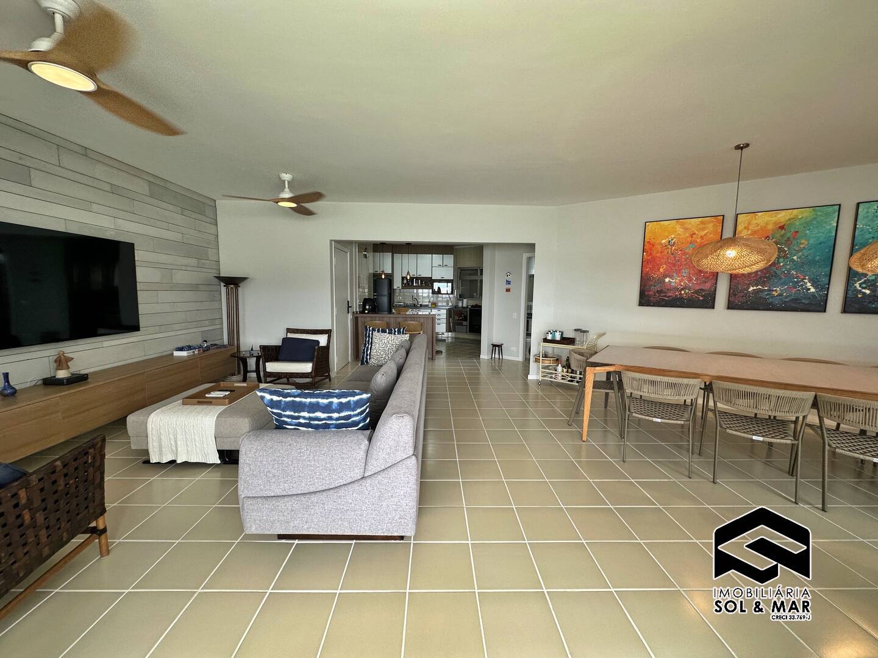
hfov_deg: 102.1
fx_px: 355
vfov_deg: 85.7
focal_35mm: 14
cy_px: 329
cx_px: 439
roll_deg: -1.0
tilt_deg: -5.8
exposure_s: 1/120
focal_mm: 2.22
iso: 80
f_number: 2.2
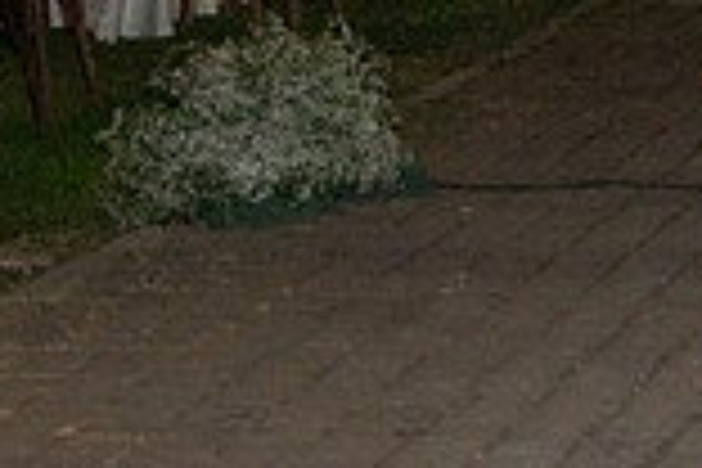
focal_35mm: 231
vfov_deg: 5.8
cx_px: 1066
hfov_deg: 8.7
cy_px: -389
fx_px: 4504
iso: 1600
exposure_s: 1/160
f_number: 6
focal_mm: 62
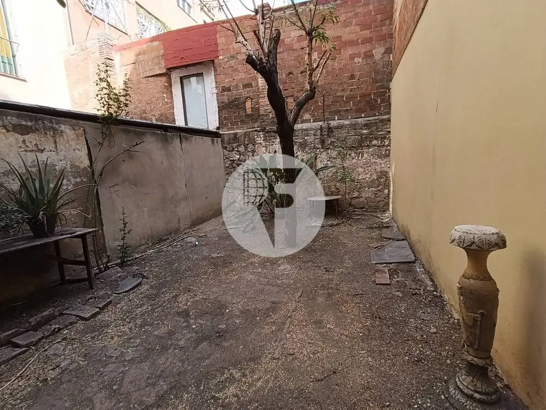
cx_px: 273
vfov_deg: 81.7
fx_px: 237
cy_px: 205
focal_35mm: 15
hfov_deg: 98.2
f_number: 2.2
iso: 50
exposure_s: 1/120
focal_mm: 1.65
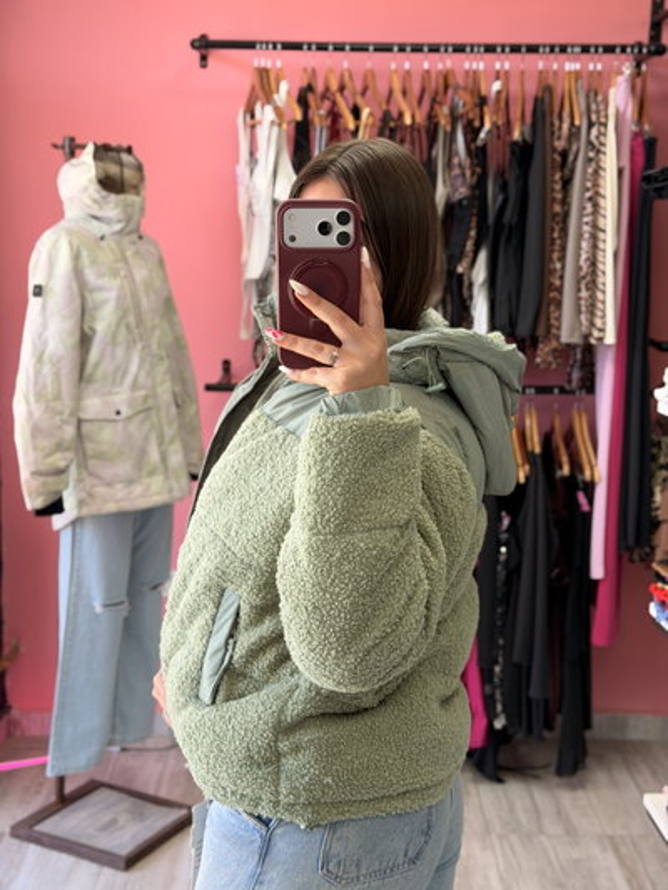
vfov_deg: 39.6
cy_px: 445
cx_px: 334
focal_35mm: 48
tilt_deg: -9.5
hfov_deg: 30.3
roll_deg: -0.8
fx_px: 1235
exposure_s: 1/121
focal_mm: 6.76
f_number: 1.78
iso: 80
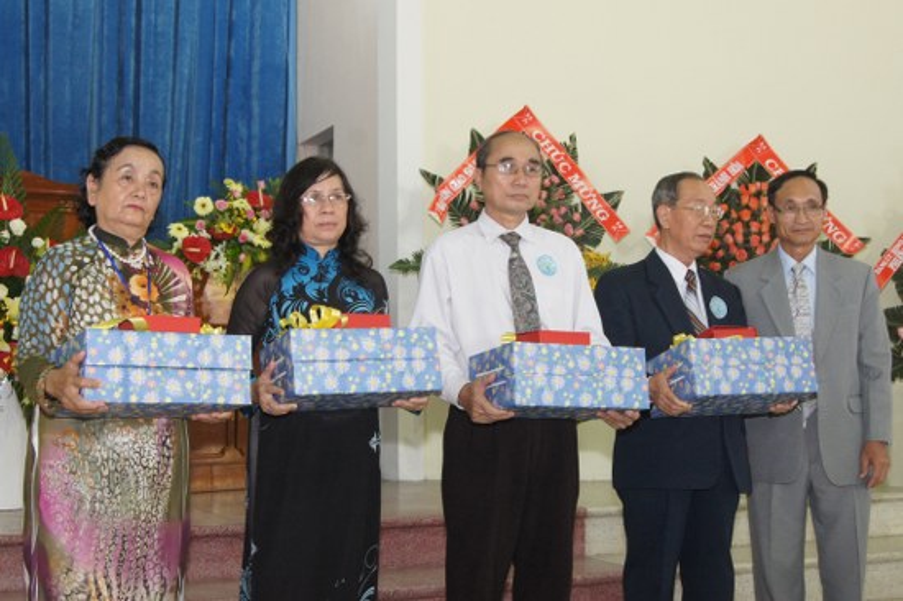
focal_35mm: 52
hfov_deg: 37.9
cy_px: 300
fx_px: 1316
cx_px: 452
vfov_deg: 25.7
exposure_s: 1/40
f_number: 7.1
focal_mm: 35
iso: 800
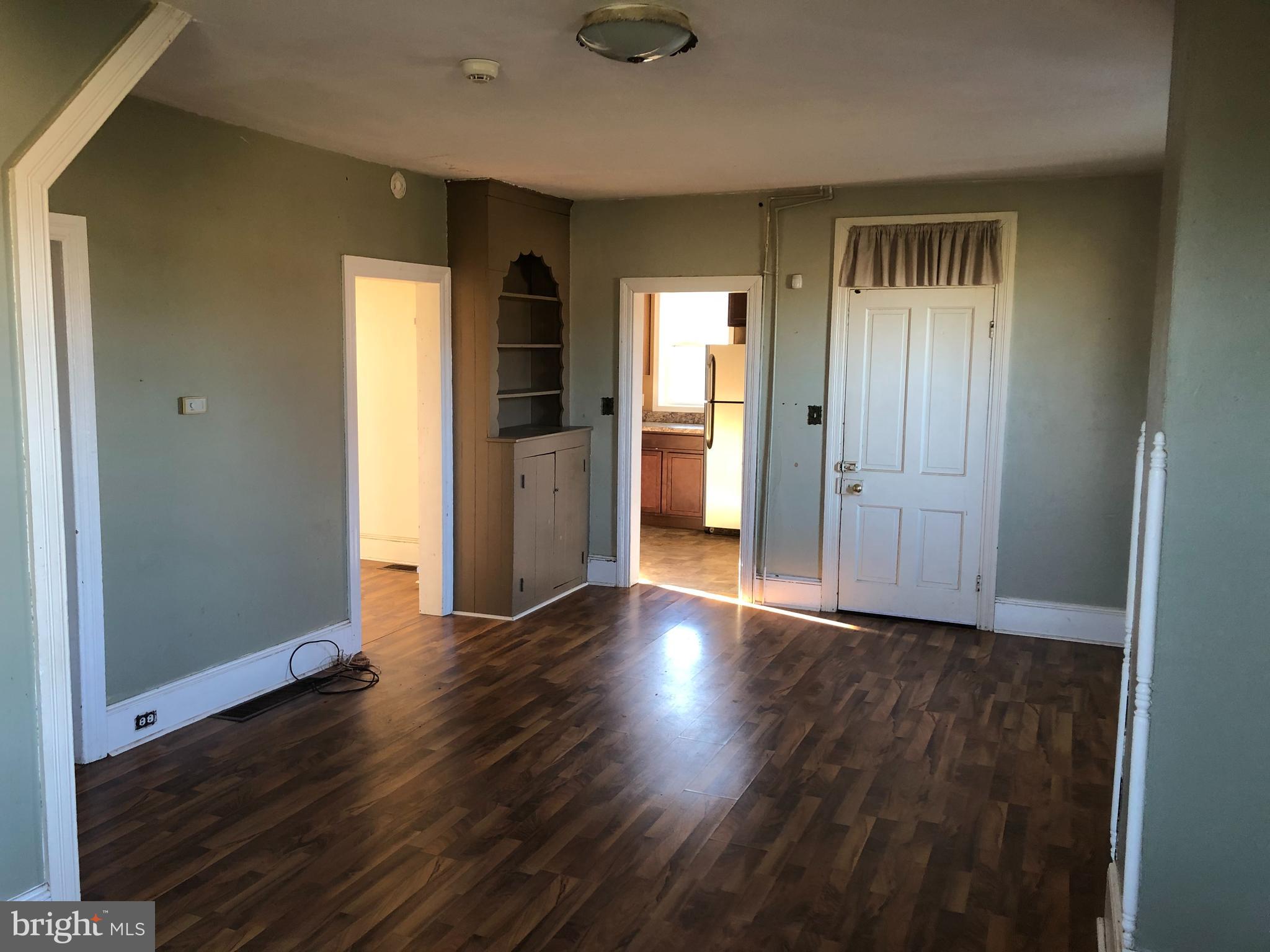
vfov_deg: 49.7
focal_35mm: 28
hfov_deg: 63.4
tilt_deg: -6.5
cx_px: 635
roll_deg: -0.4
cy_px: 476
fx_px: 1027
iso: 40
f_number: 1.8
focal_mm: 3.99
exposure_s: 1/20
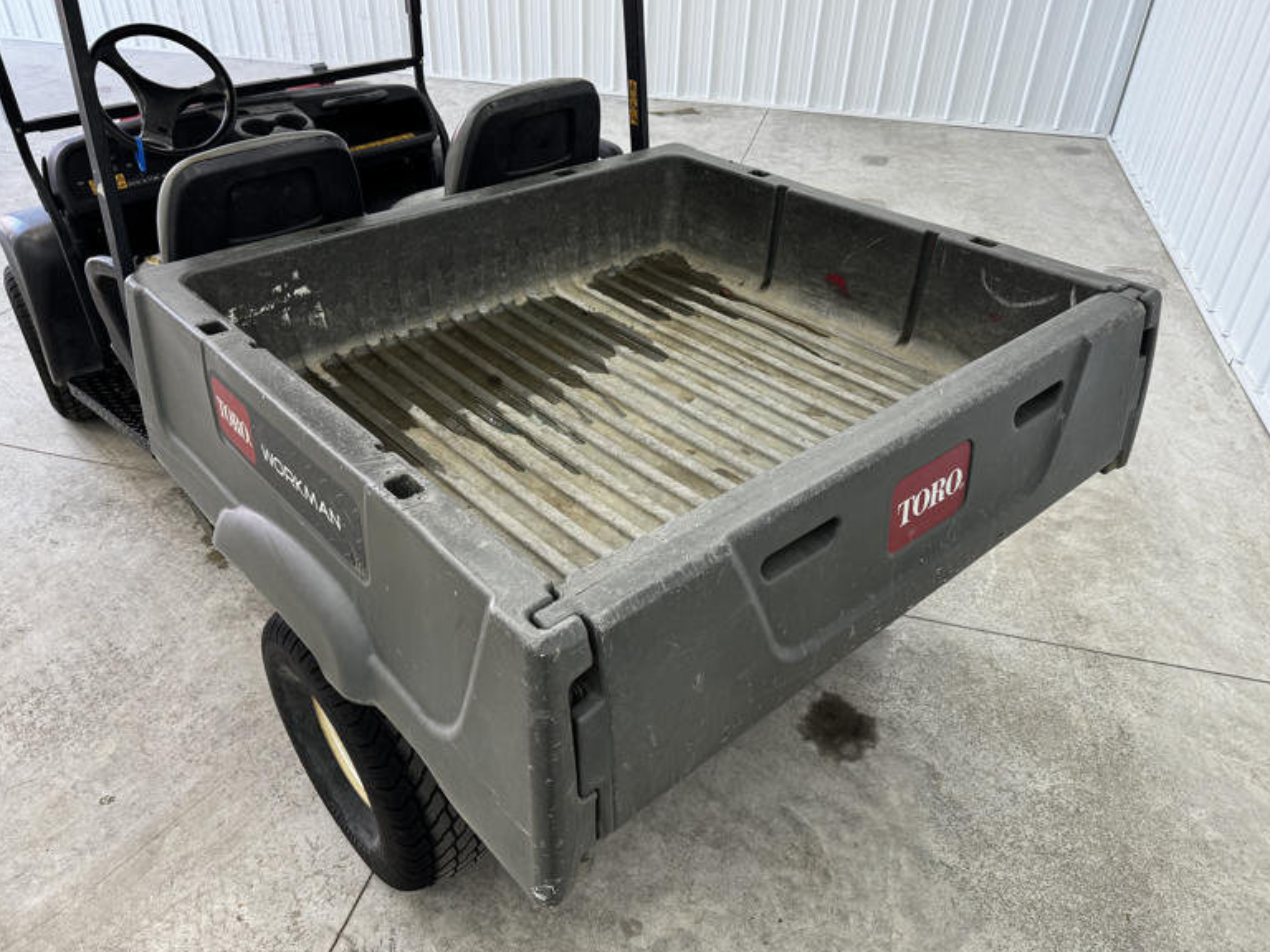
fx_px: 917
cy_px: 468
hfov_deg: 69.4
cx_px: 627
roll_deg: -1.3
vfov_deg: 54.9
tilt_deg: -36.5
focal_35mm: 25
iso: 100
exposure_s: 1/120
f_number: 1.78
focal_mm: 6.76
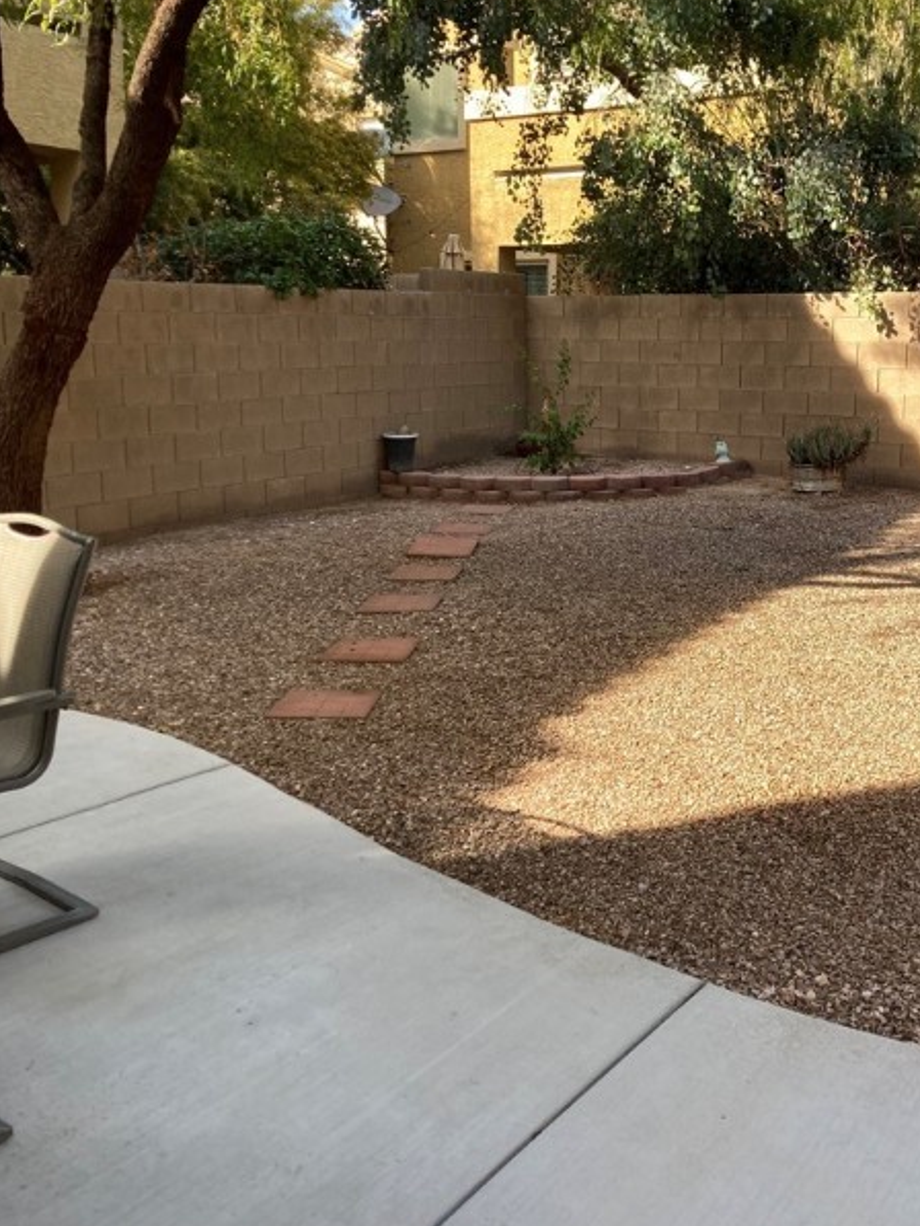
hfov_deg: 39.5
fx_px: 1275
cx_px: 538
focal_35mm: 36
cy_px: 559
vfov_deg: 51.3
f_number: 1.8
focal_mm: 3.99
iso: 20
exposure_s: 1/286
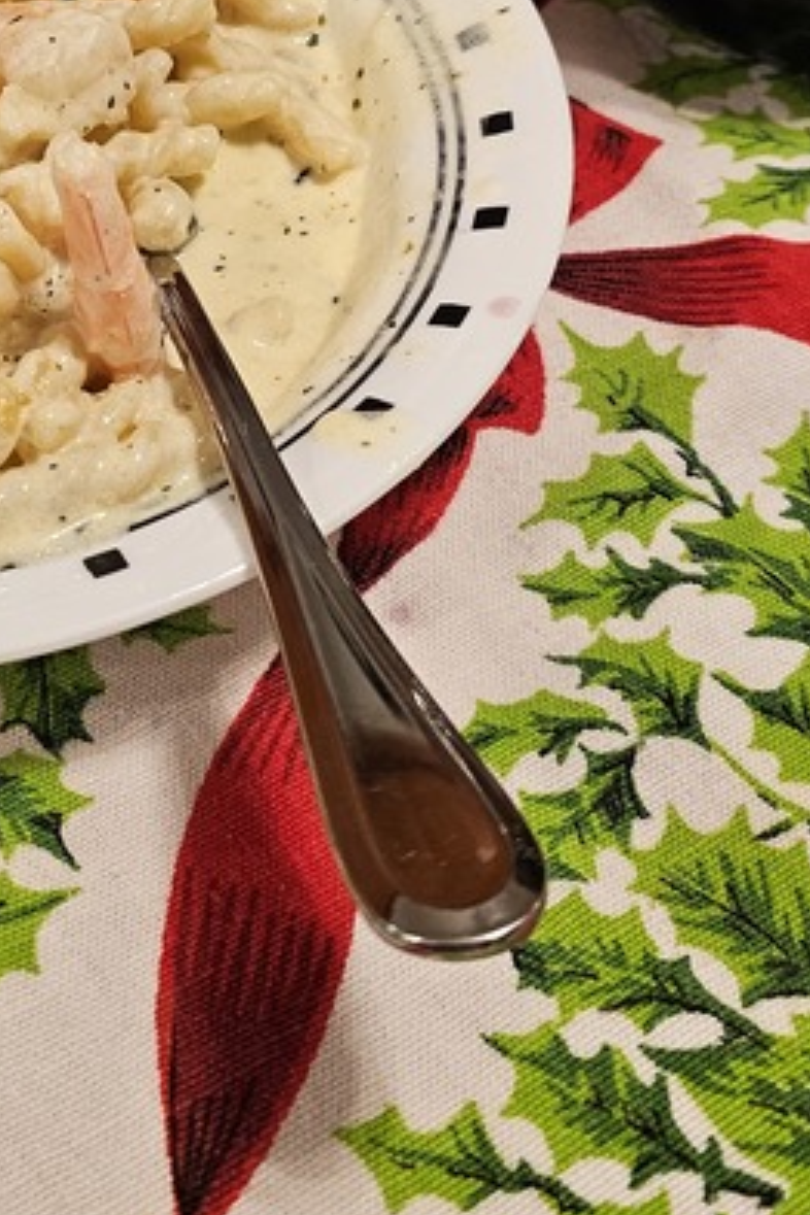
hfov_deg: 23.8
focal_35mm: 56
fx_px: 1890
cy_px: 210
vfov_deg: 34.3
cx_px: 158
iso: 250
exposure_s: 1/120
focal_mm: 6.3
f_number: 1.7
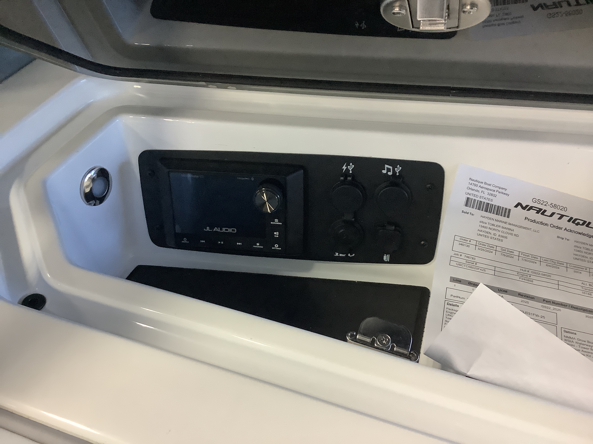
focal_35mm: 31
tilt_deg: -46.2
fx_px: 531
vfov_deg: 45.4
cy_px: 222
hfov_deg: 58.4
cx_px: 296
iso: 250
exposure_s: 1/60
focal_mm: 3.3
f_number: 2.4
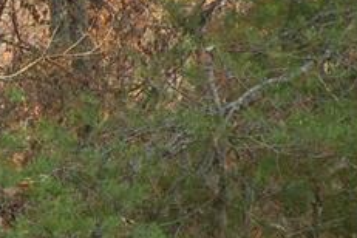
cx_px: -96
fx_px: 1497
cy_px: 22
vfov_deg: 9.1
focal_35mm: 151
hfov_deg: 13.2
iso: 64
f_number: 4
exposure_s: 1/91.8
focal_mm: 7.4
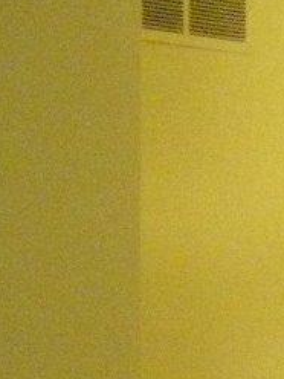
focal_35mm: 221
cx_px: 705
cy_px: 546
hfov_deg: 6.4
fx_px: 2418
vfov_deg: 8.8
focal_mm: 6.3
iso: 800
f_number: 3.5
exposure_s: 1/25
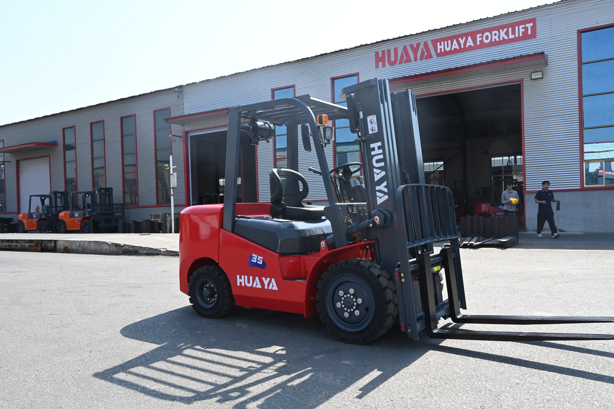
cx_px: 316
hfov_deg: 65.5
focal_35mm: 28
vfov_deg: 46.4
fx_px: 478
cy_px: 210
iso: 2500
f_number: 16
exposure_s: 1/1000
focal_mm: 27
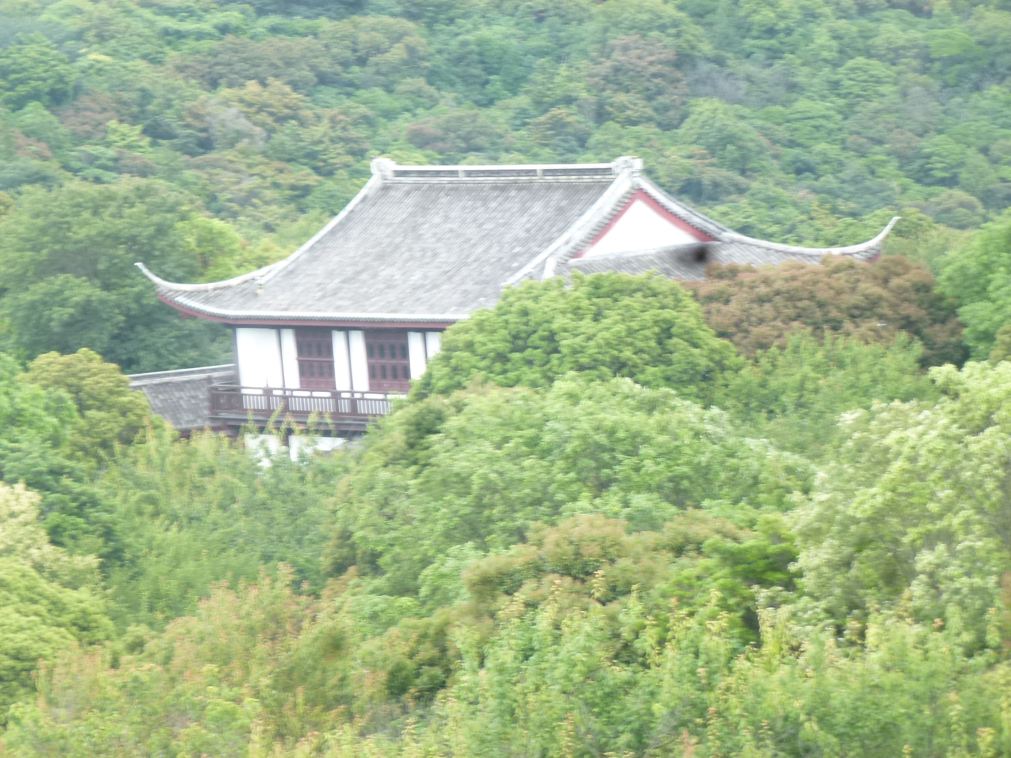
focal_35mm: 182
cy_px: 379
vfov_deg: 8.2
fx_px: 5316
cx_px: 506
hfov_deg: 10.9
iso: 200
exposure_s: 1/80
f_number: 5.4
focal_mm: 32.6
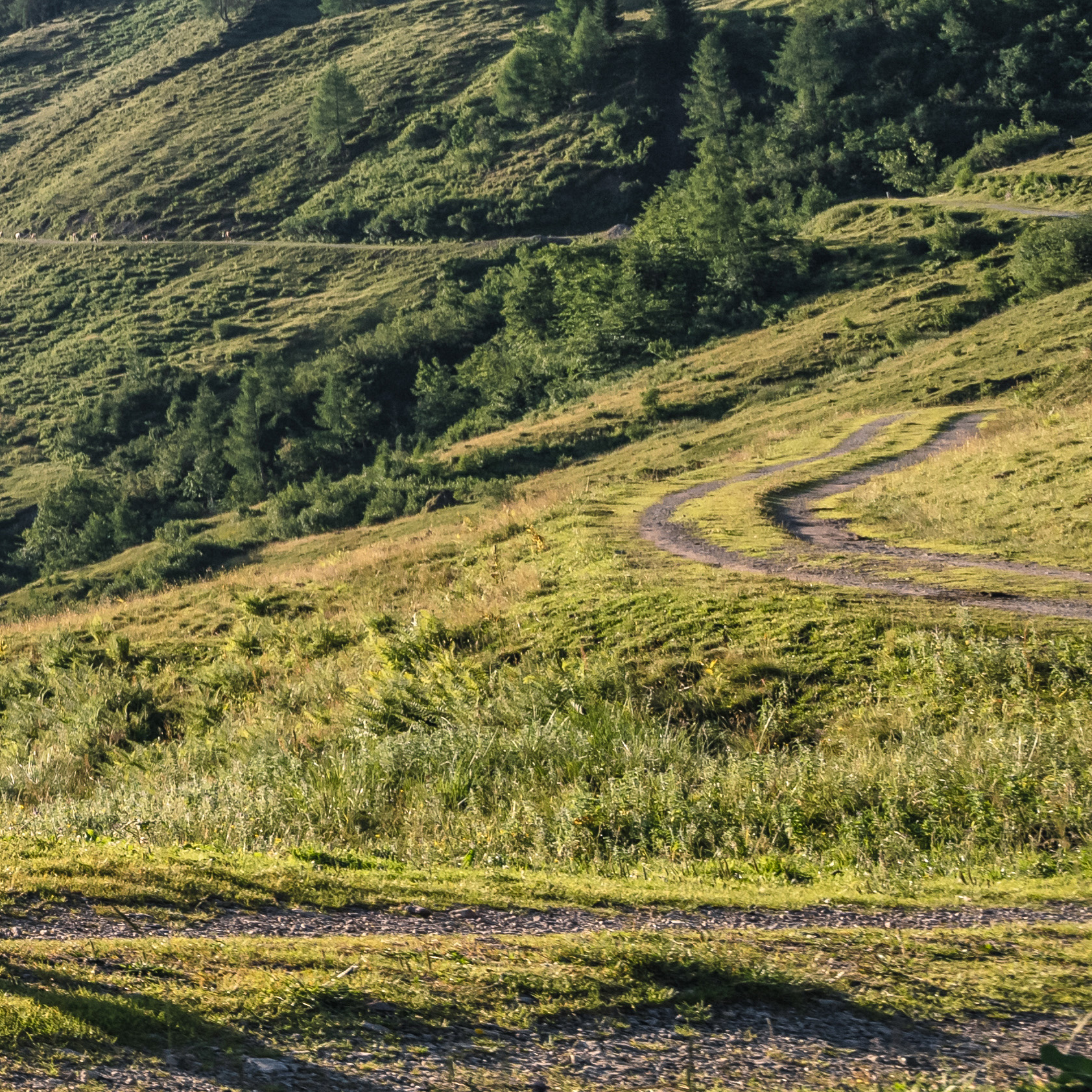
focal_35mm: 77
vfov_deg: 22.3
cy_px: 327
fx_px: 2751
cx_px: -1473
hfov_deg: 14.8
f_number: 4.5
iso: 125
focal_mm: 18.5
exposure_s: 1/1600
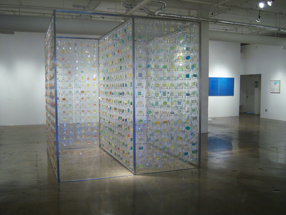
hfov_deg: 51.4
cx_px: 143
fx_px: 297
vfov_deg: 39.7
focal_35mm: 36
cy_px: 108
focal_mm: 7.5
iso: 160
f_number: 2.8
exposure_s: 1/30
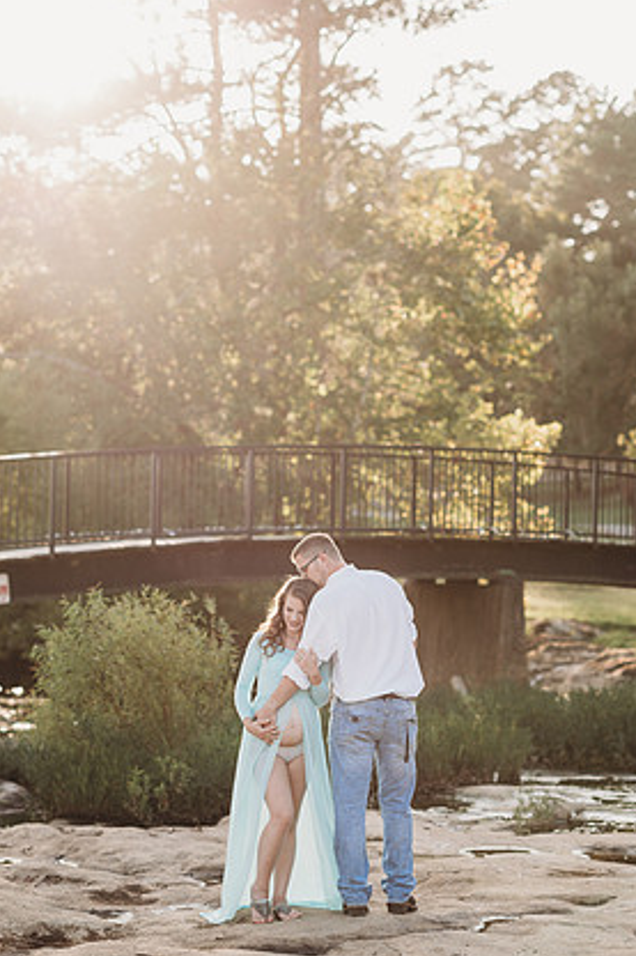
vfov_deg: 22.1
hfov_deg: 14.9
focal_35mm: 92
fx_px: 2440
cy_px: 471
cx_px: 324
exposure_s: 1/640
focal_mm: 85
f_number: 2.5
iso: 160
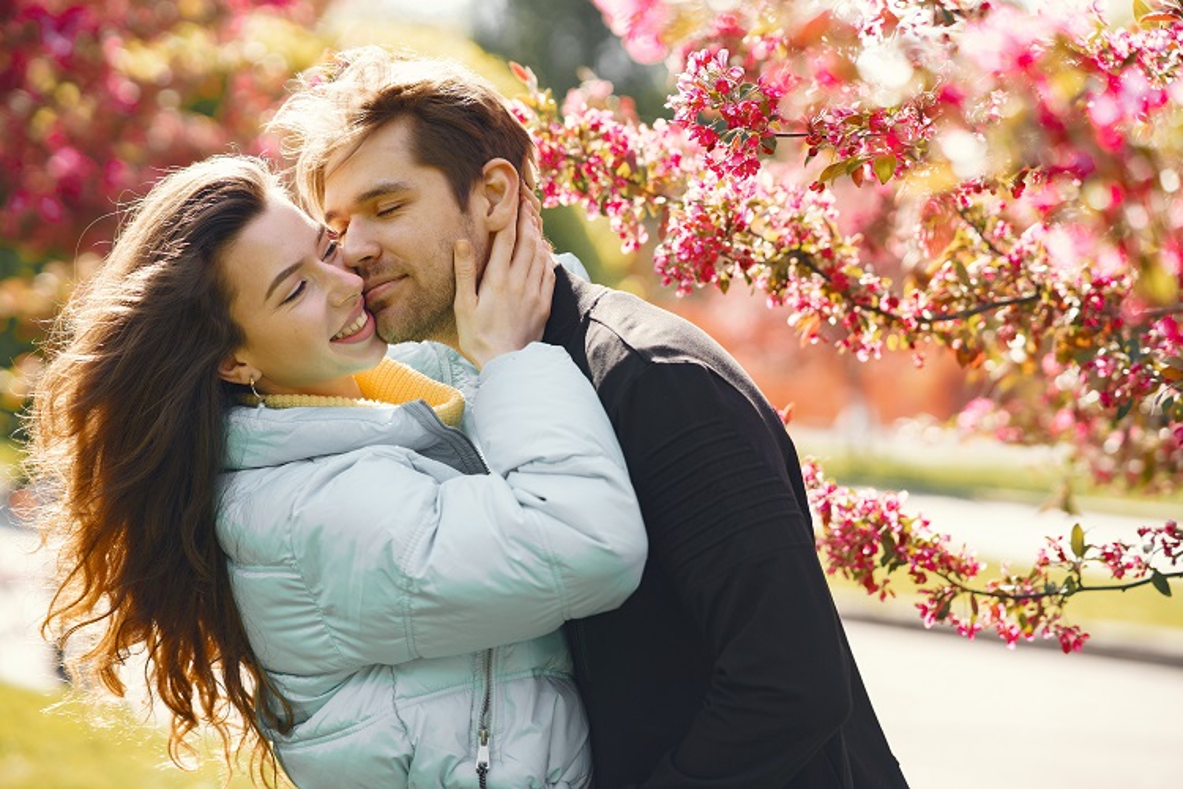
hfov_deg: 23.9
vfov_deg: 16.1
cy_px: 394
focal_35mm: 85
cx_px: 592
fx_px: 2793
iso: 400
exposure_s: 1/2000
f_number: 2.5
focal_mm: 85
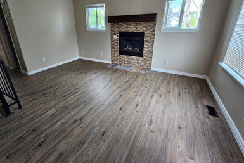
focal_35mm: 15
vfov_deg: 76.8
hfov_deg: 100.2
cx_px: 114
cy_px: 68
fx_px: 102
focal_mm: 2.2
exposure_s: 1/60
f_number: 2.2
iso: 100
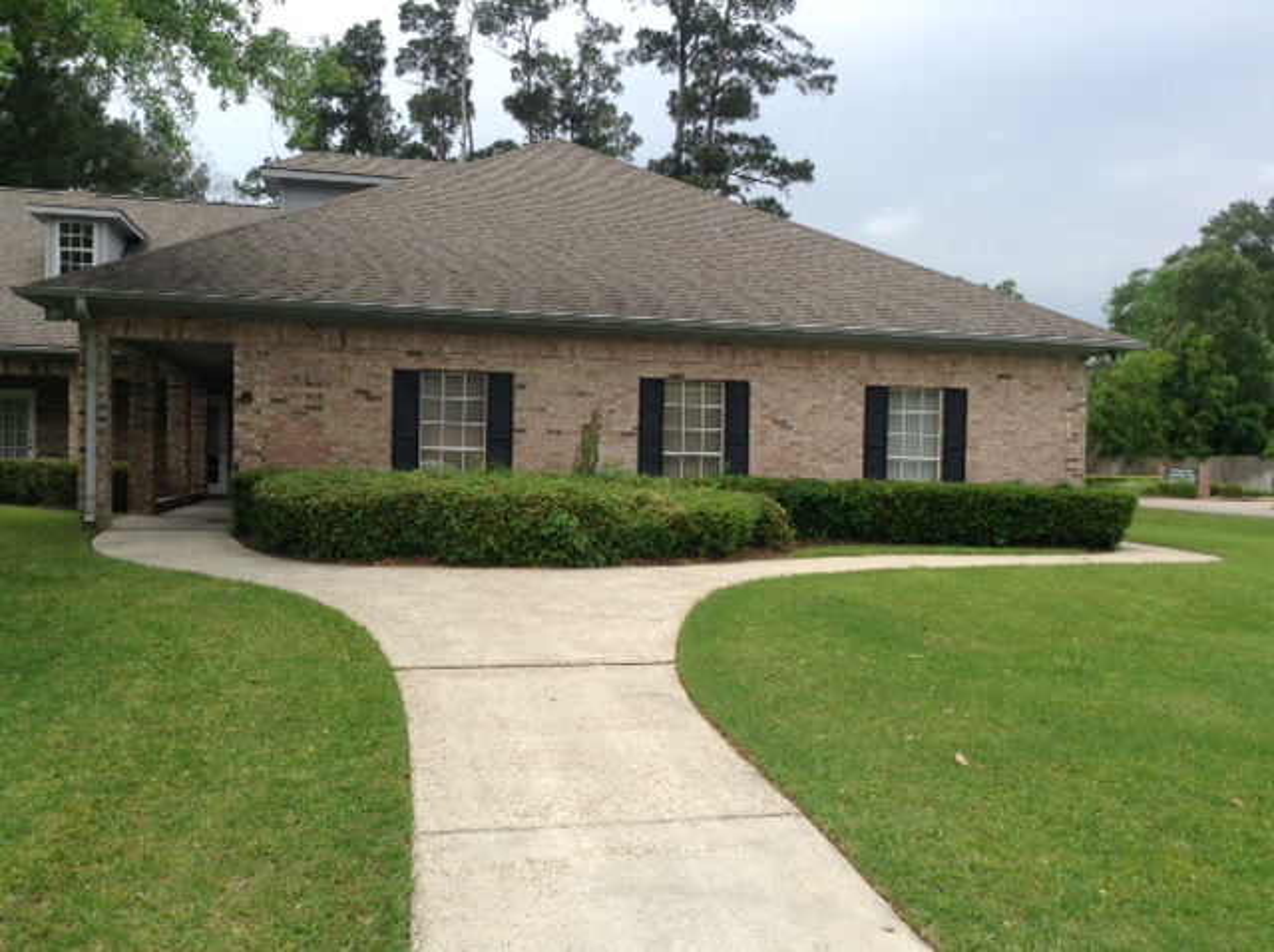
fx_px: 1213
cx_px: 637
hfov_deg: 55.4
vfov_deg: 42.8
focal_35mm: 33
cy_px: 476
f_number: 2.4
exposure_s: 1/1093
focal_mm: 3.3
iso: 32
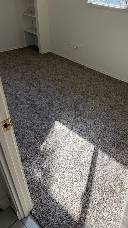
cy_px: 115
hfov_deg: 42.6
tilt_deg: -35.1
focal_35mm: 27
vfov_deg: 69.9
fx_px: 163
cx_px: 81
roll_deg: -5.1
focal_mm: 6.76
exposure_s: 1/412
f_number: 1.78
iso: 80
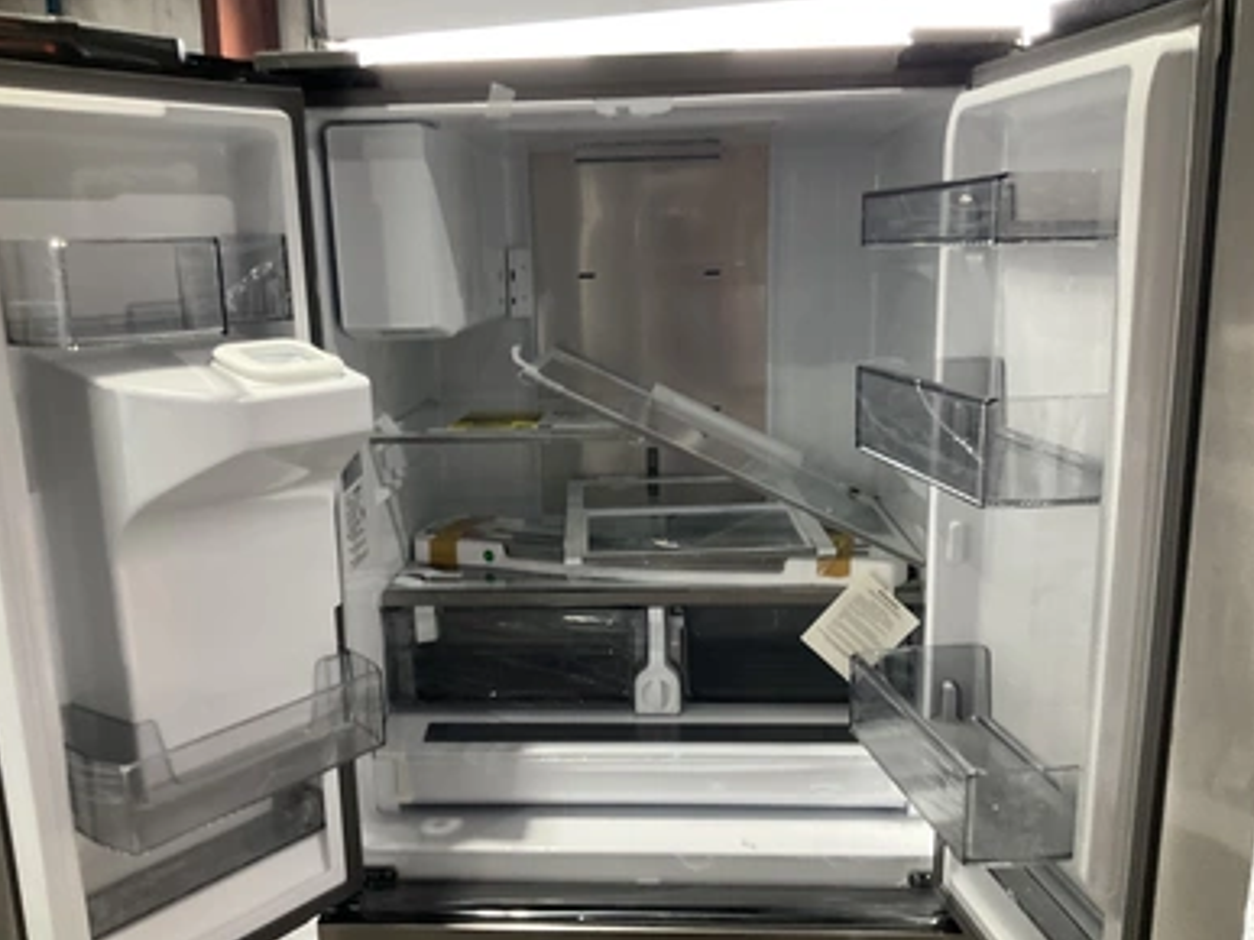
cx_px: 616
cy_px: 473
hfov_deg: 60.0
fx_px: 1086
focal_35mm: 30
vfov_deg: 46.8
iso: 100
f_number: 1.8
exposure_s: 1/60
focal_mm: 3
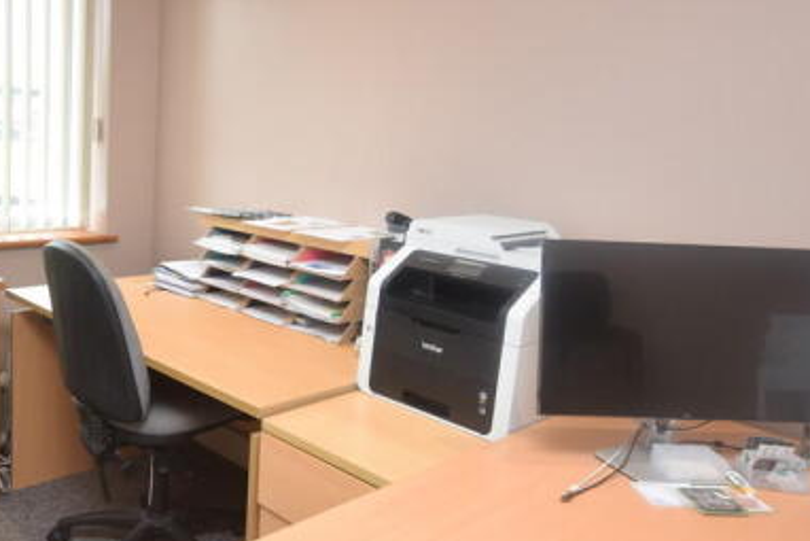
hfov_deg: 52.1
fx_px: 810
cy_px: 239
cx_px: 272
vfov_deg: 36.9
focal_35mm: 36
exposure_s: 1/80
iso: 800
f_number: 4.8
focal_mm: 14
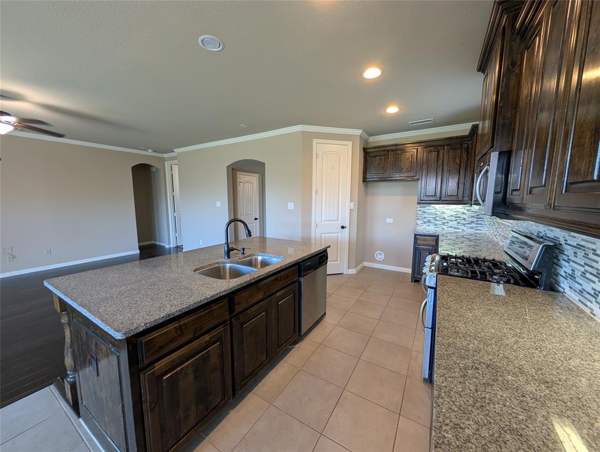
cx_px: 300
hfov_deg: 110.5
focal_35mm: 12
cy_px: 226
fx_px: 208
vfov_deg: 94.6
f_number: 1.7
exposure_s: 1/24
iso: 52
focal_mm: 2.02
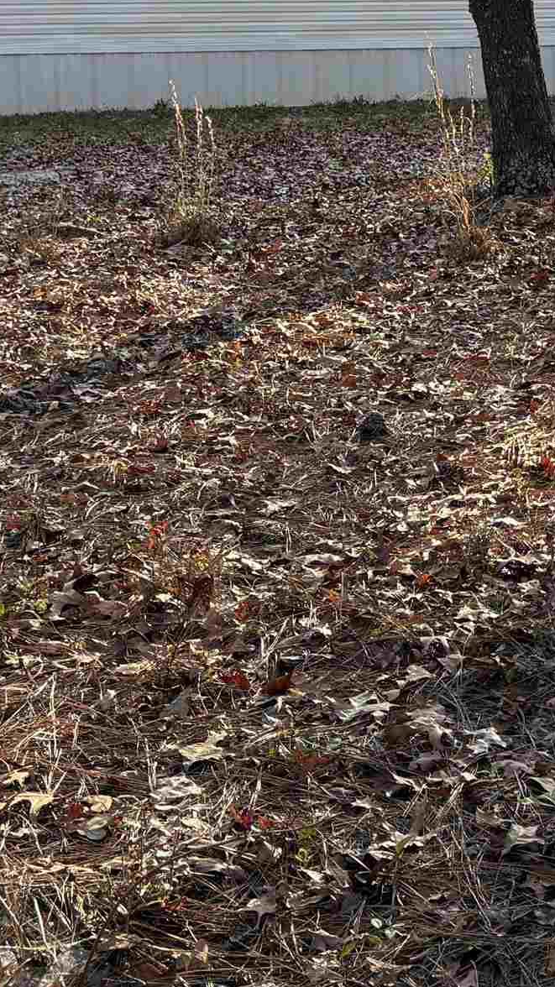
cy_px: 118
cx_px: 746
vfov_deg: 27.7
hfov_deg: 15.4
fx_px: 1937
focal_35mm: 74
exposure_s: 1/635
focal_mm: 5.96
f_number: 1.6
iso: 64
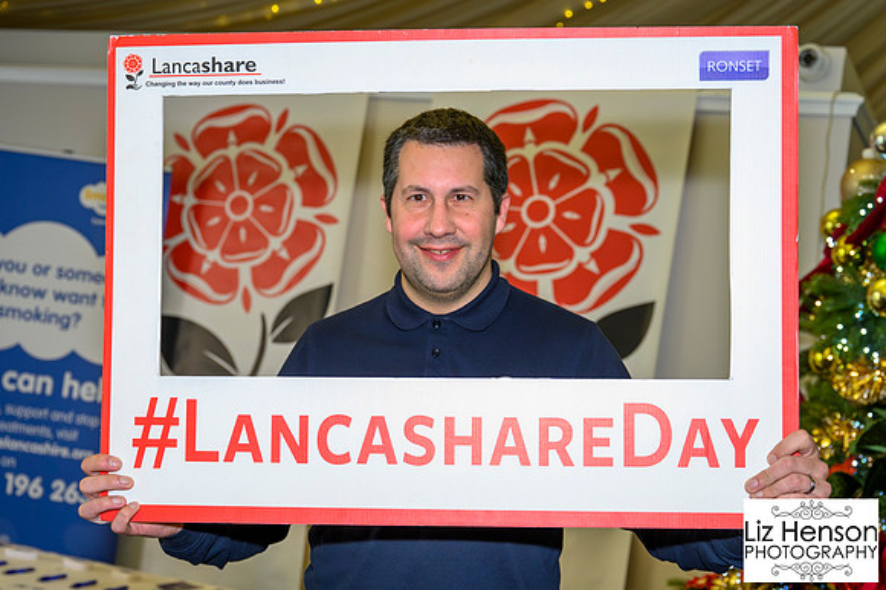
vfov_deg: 26.6
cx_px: 454
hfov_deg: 39.1
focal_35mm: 51
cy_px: 299
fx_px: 1247
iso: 3200
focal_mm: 47
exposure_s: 1/100
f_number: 4.5
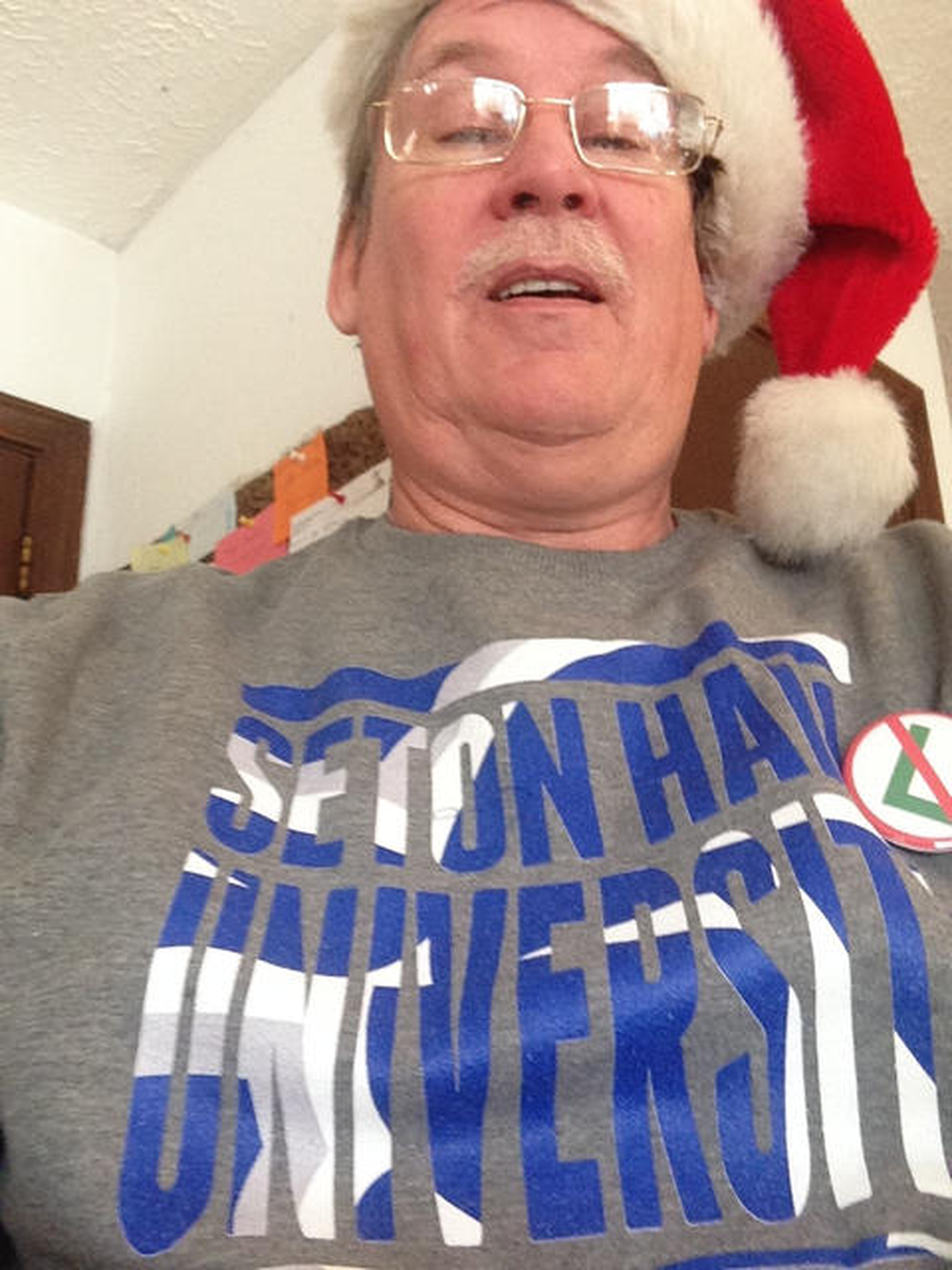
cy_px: 635
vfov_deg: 52.6
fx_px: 1283
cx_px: 476
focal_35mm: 35
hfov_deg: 40.7
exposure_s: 1/30
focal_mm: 2.18
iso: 125
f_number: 2.4
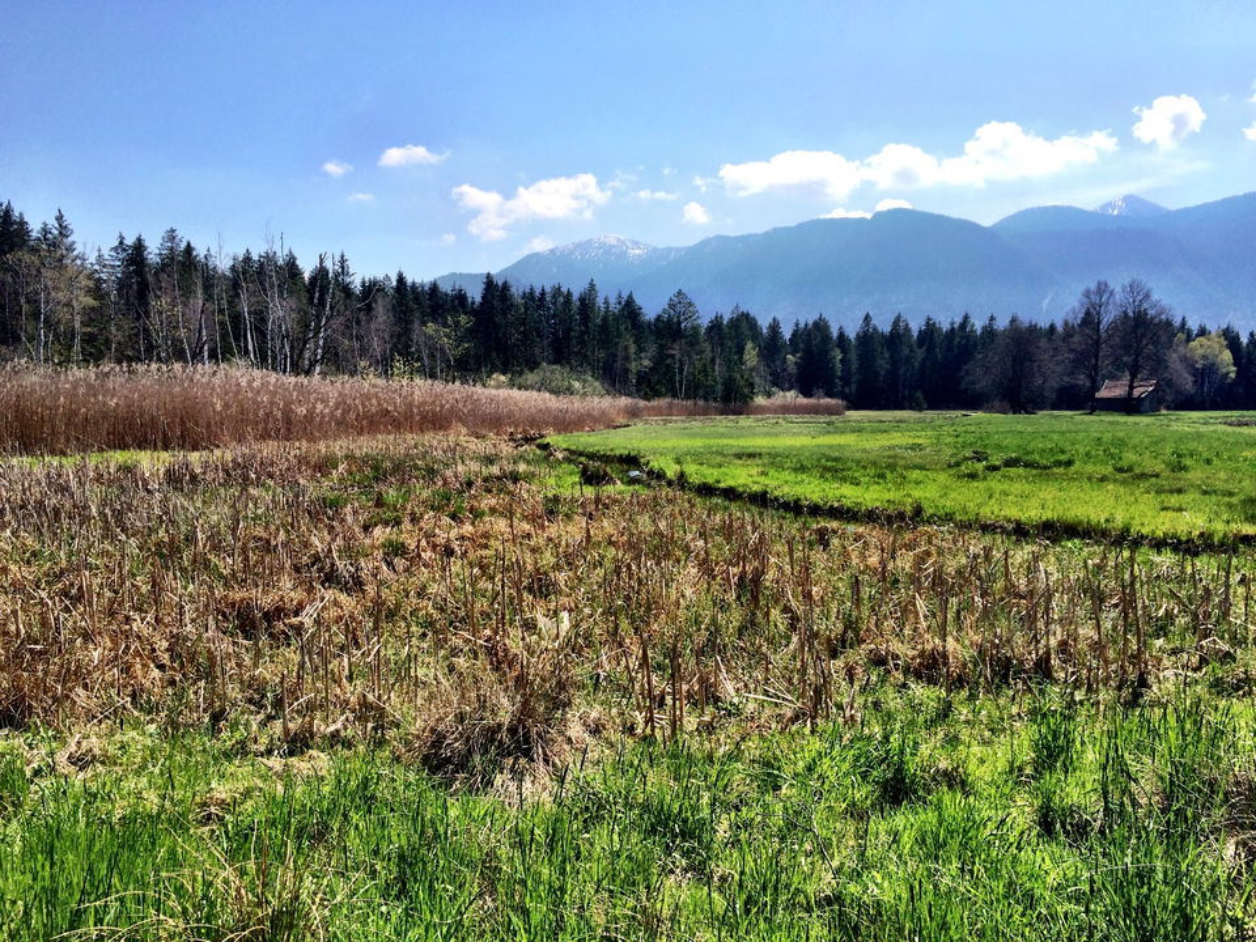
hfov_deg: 61.7
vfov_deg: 48.2
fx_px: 1052
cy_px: 471
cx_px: 628
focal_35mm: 29
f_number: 2.2
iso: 32
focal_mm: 4.15
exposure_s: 1/2160
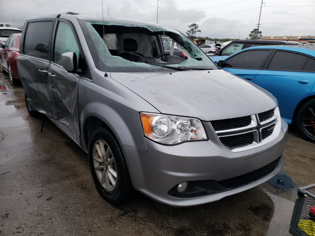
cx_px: 158
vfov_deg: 53.1
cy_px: 118
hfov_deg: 67.3
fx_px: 237
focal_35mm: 26
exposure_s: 1/60.2
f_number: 1.5
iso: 65
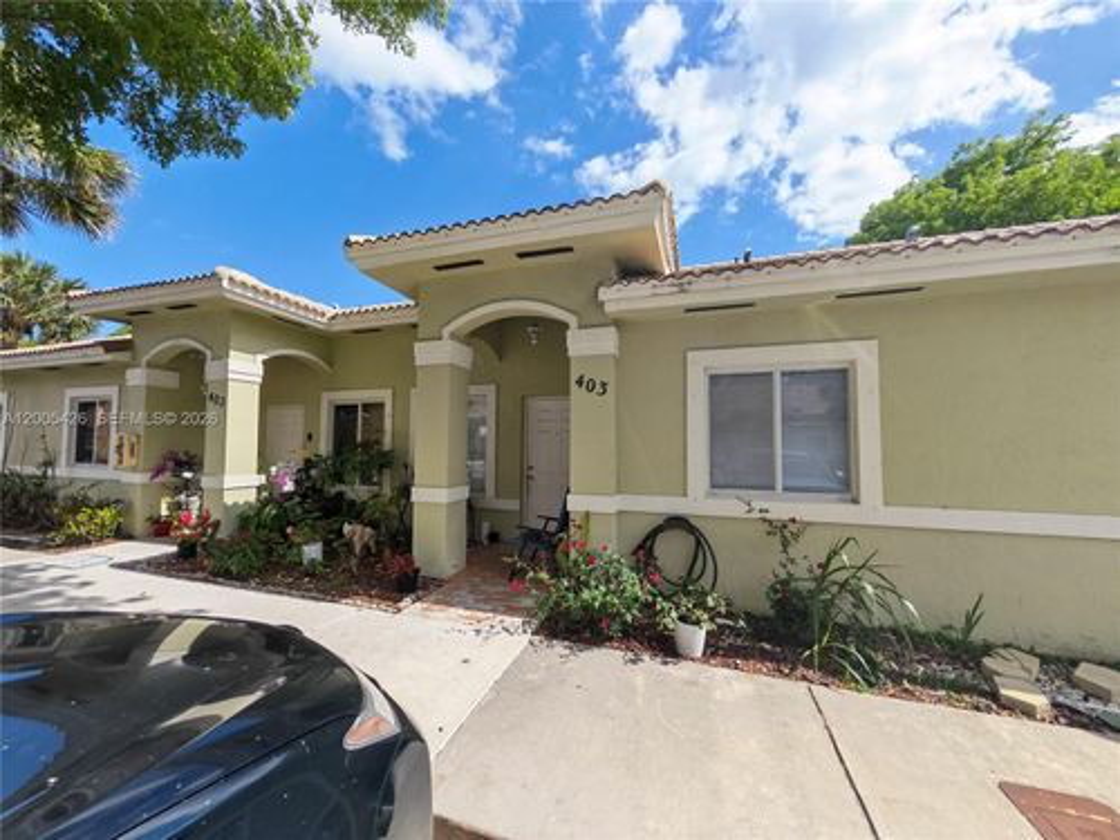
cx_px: 560
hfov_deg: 106.2
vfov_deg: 89.9
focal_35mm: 13
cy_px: 420
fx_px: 421
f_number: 2
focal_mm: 1.82
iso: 50
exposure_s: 1/1400
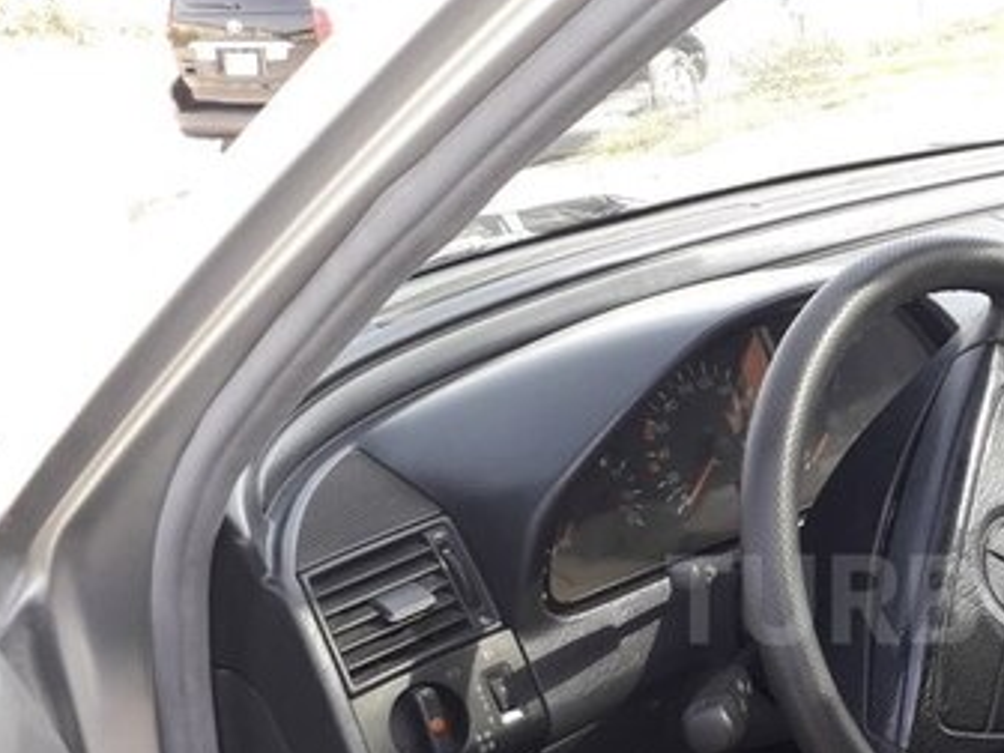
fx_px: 1537
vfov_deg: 27.0
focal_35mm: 53
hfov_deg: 33.5
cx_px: 971
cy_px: 599
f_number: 1.9
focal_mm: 3.6
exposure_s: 1/111
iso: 40
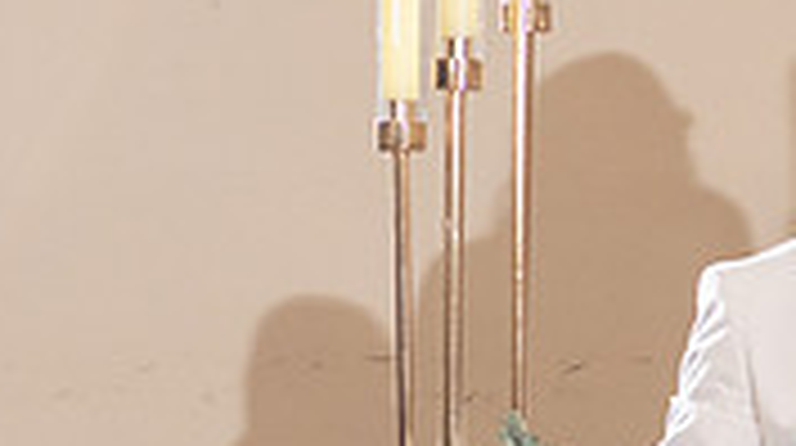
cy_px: 622
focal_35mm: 389
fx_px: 8199
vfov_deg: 3.1
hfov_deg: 5.5
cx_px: 952
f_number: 4
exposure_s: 1/160
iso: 800
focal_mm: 70
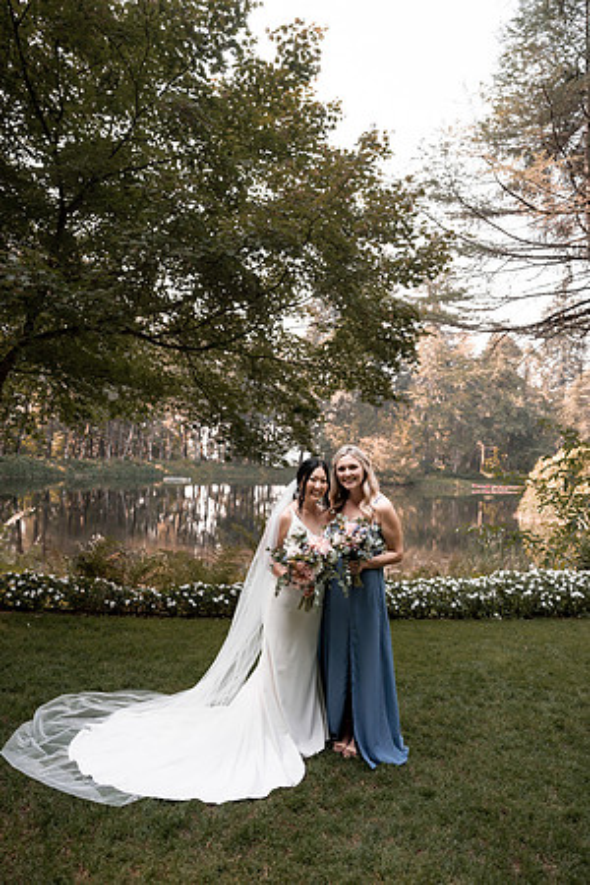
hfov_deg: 53.1
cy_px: 442
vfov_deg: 73.7
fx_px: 590
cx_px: 295
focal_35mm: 24
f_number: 2.8
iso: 250
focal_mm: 24
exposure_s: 1/640
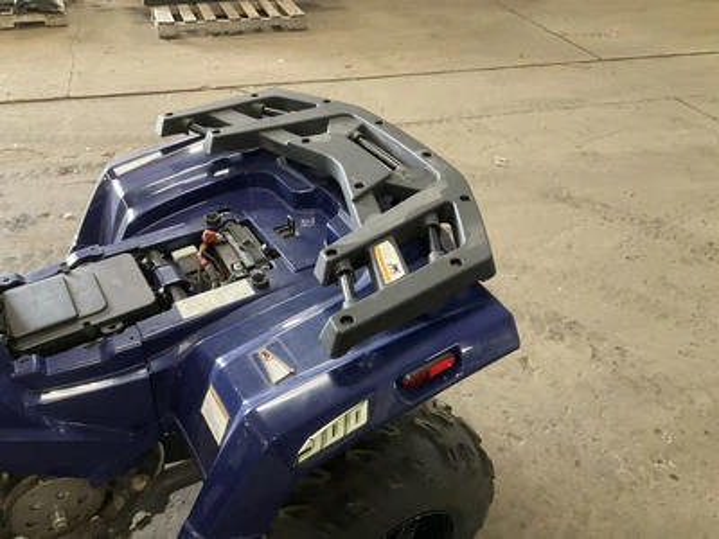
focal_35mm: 29
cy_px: 270
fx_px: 602
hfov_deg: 61.7
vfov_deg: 48.2
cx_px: 360
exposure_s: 1/60
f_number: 1.8
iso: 250
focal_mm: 3
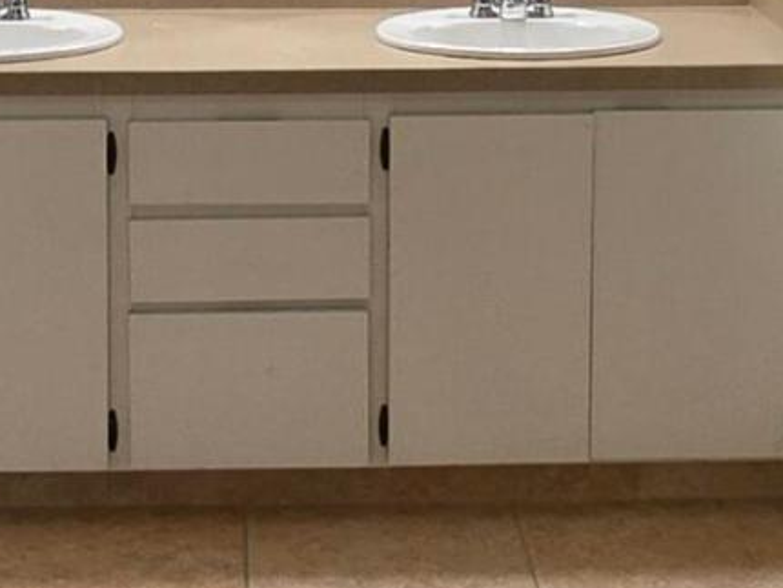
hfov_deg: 22.5
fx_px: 1969
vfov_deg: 16.0
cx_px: 320
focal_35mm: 87
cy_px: -215
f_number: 1.9
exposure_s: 1/120
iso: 80
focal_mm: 2.2
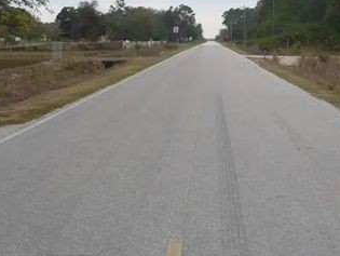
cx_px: 231
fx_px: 698
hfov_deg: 27.2
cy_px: 76
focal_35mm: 71
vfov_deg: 20.7
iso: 100
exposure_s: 1/640
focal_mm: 5.8
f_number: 2.8
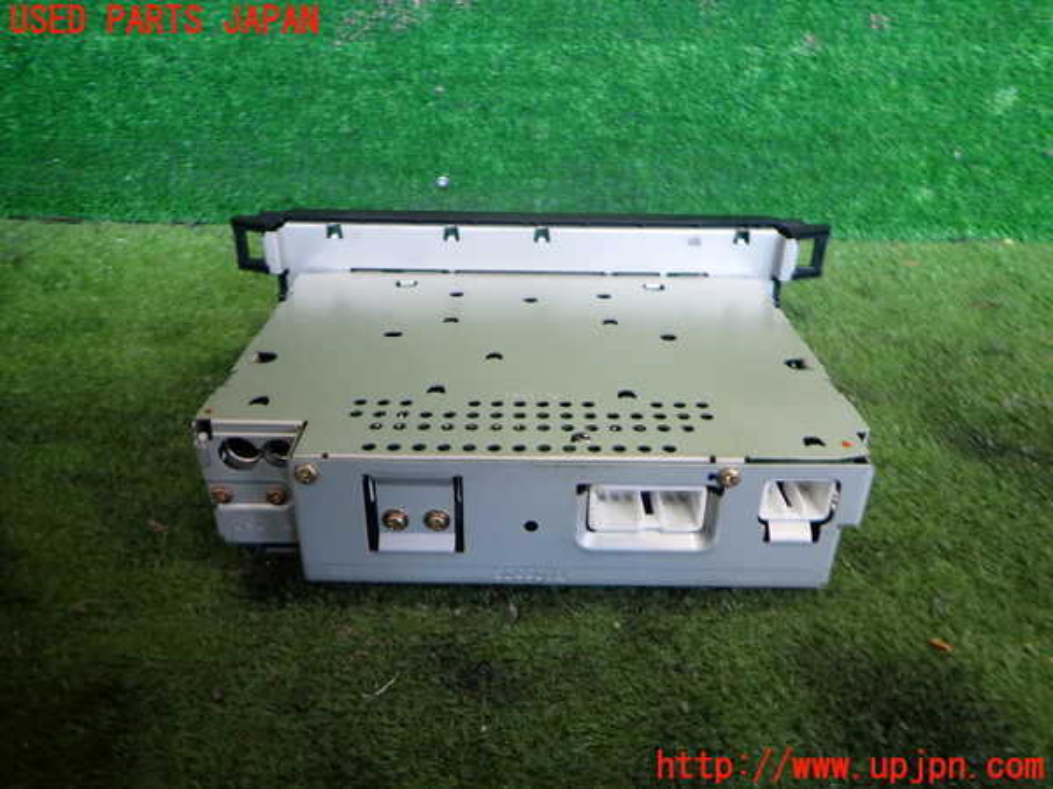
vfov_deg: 54.9
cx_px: 526
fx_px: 760
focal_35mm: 25
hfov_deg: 69.4
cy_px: 394
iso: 200
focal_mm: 4.5
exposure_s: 1/80
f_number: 2
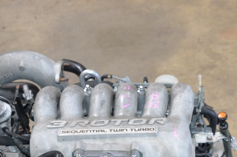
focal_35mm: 81
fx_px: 532
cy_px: 223
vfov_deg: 15.7
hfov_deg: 24.4
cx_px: 215
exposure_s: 1/60
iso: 800
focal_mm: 18
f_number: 3.5
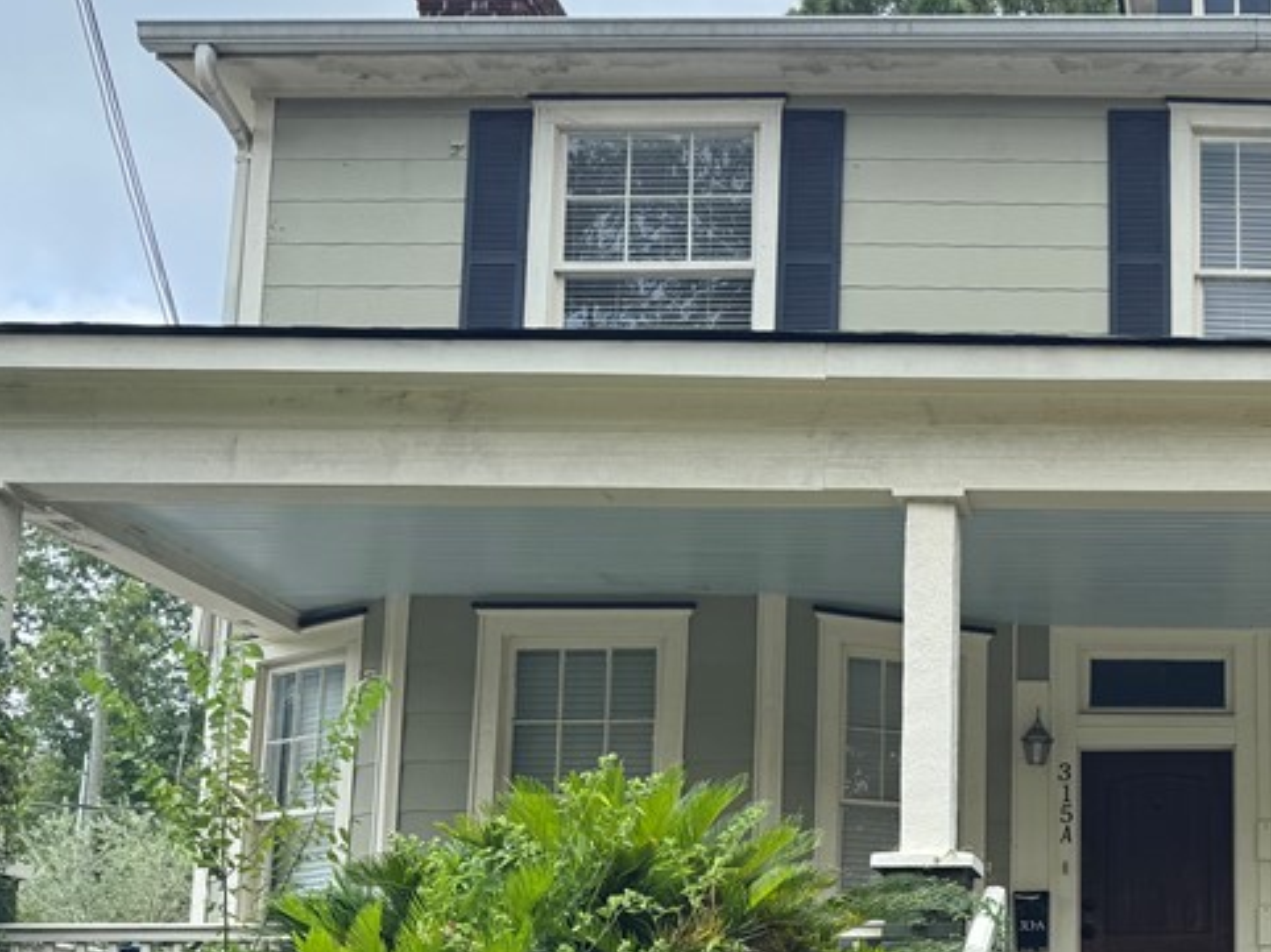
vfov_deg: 27.8
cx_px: 1292
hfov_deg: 34.0
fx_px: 1872
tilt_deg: +8.4
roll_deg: +1.1
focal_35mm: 51
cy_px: 794
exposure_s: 1/1112
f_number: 1.78
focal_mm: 6.76
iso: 80
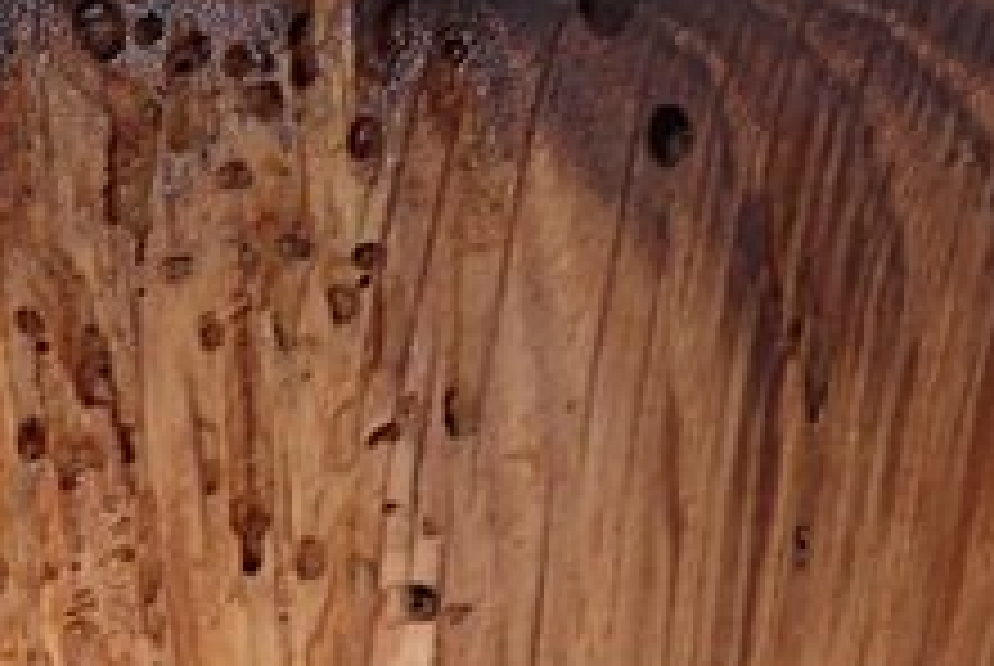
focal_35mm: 94
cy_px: 616
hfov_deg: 21.0
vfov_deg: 14.4
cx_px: 27
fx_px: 2599
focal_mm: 4.5
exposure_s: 1/30
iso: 100
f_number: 5.6
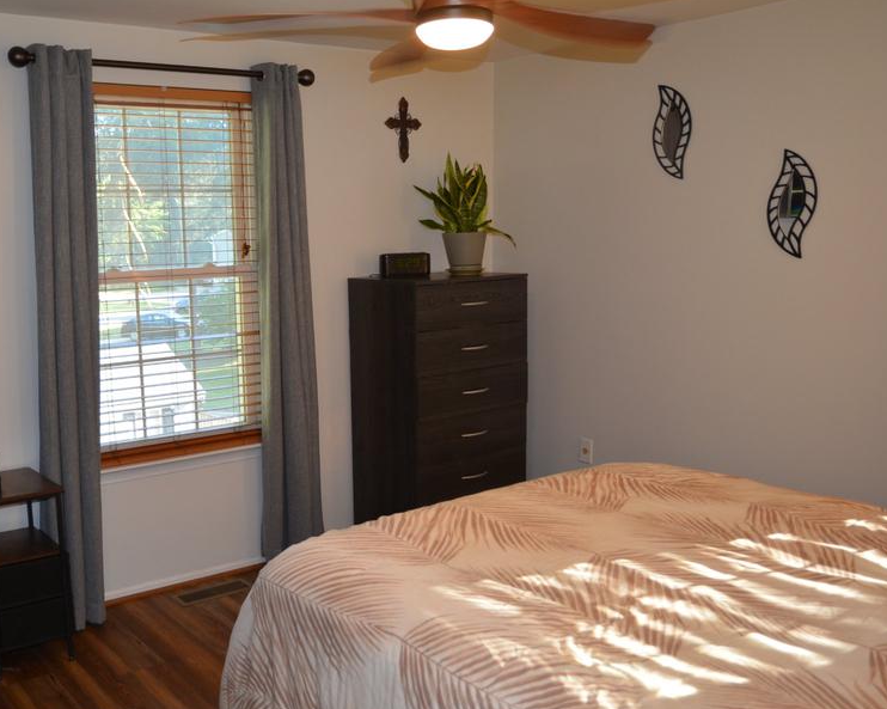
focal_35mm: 35
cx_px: 328
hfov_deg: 51.0
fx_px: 918
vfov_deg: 42.2
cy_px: 385
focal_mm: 18
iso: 400
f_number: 3.8
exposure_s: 1/80
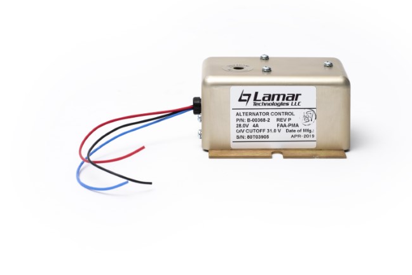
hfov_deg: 19.4
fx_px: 1202
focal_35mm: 105
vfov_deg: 13.0
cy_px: 118
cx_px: 249
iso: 100
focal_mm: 85
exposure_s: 1/100
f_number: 13
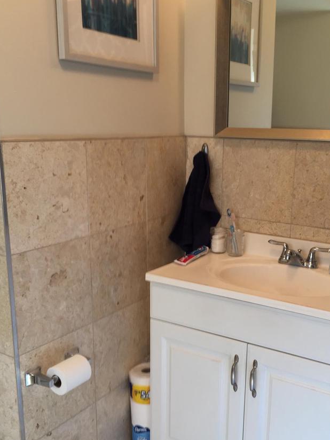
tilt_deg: -14.6
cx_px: 212
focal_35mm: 38
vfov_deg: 48.8
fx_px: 483
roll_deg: -0.9
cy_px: 249
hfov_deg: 37.4
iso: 32
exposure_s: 1/60
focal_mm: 4.15
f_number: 2.2
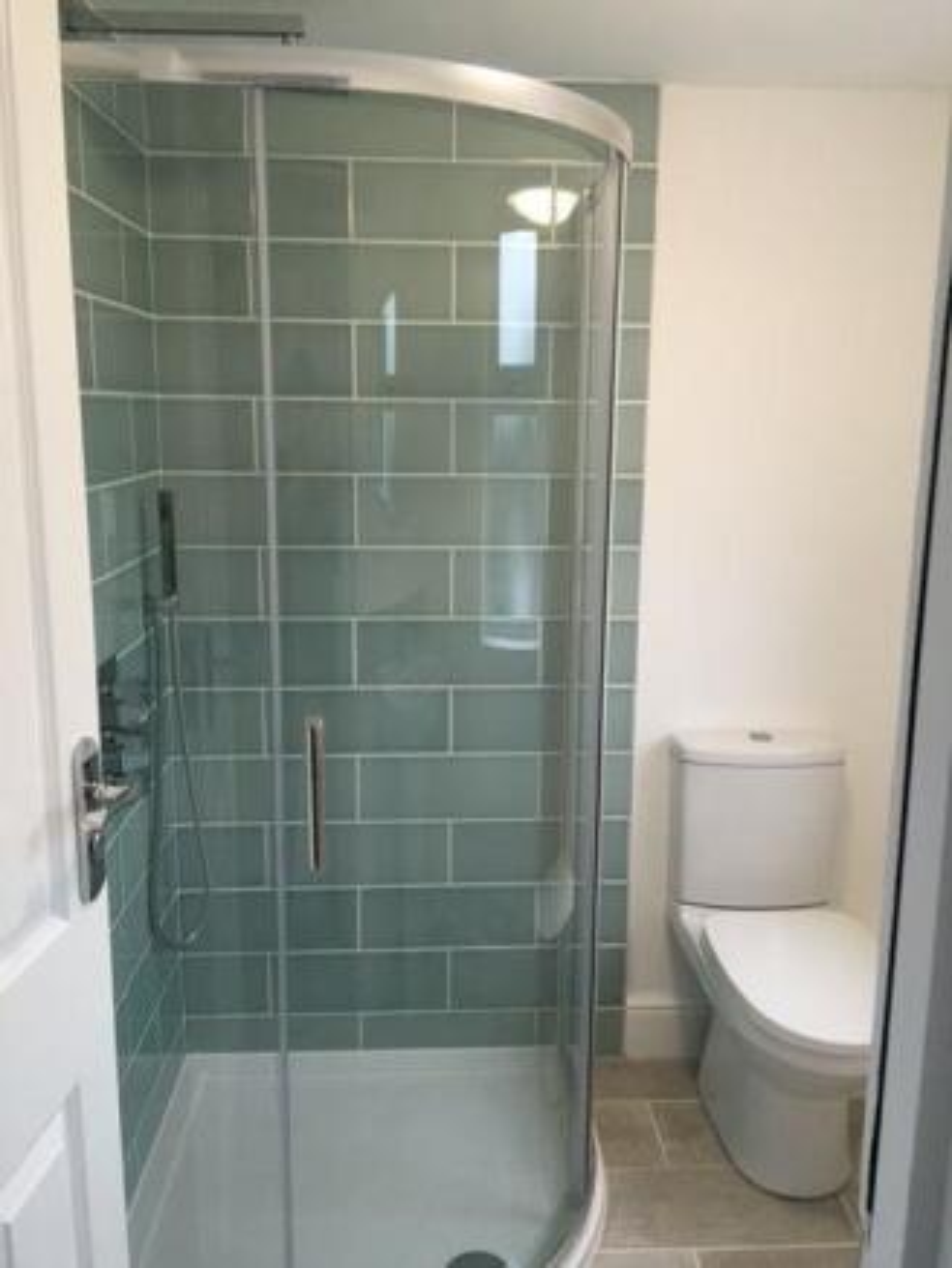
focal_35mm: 29
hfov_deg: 48.2
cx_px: 476
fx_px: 1063
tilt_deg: -10.5
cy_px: 634
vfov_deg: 61.6
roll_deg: -0.1
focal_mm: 4.15
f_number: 2.2
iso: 80
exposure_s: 1/33
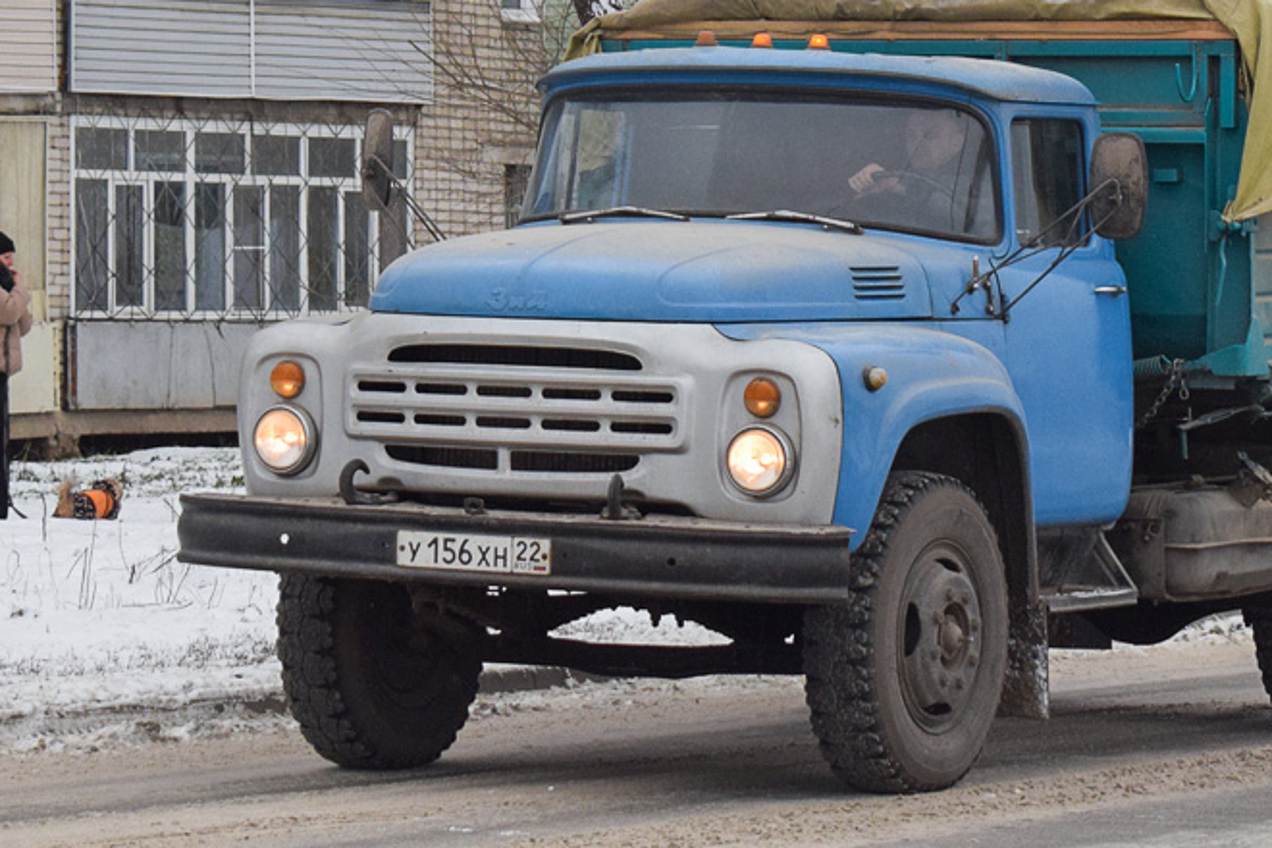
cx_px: 804
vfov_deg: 9.1
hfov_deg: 13.7
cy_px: 164
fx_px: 5296
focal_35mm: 150
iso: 800
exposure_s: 1/800
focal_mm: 55
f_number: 5.6
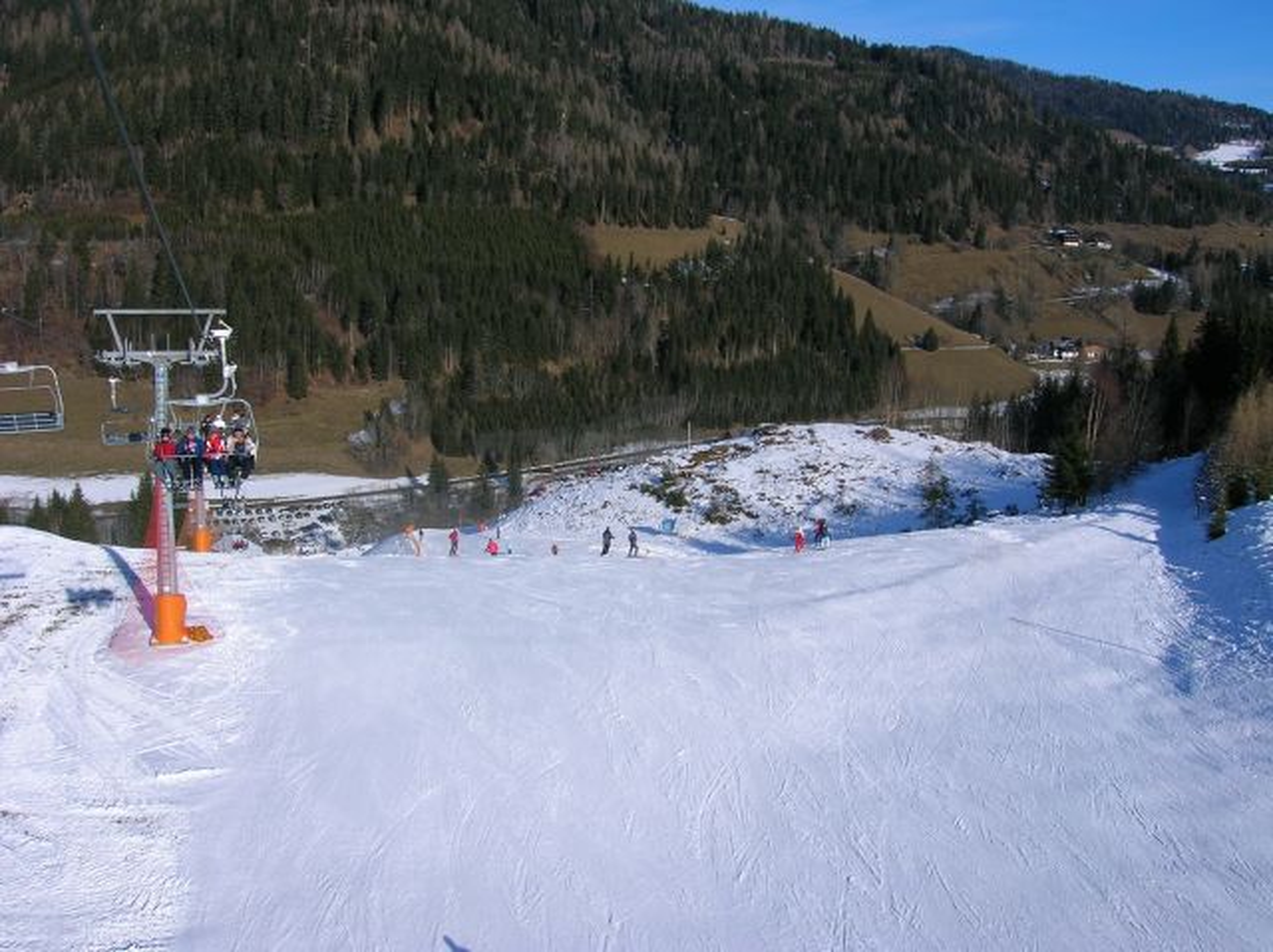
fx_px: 1249
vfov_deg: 41.7
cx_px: 636
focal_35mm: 34
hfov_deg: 54.0
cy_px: 476
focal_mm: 5.7
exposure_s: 1/599
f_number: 4.9
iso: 50
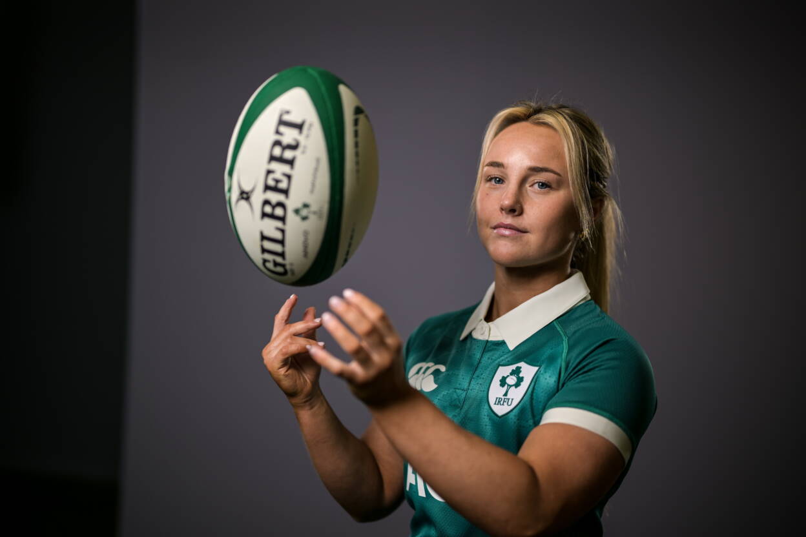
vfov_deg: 27.0
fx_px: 1119
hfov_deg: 39.6
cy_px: 268
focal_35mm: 50
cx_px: 403
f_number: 1.2
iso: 32
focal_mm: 50
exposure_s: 1/1250
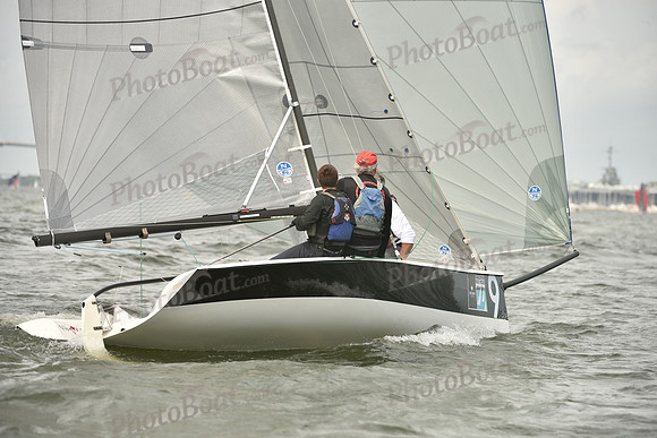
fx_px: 3651
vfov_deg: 6.9
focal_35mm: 200
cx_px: 328
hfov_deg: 10.3
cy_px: 219
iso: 320
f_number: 5
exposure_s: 1/1600
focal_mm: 200
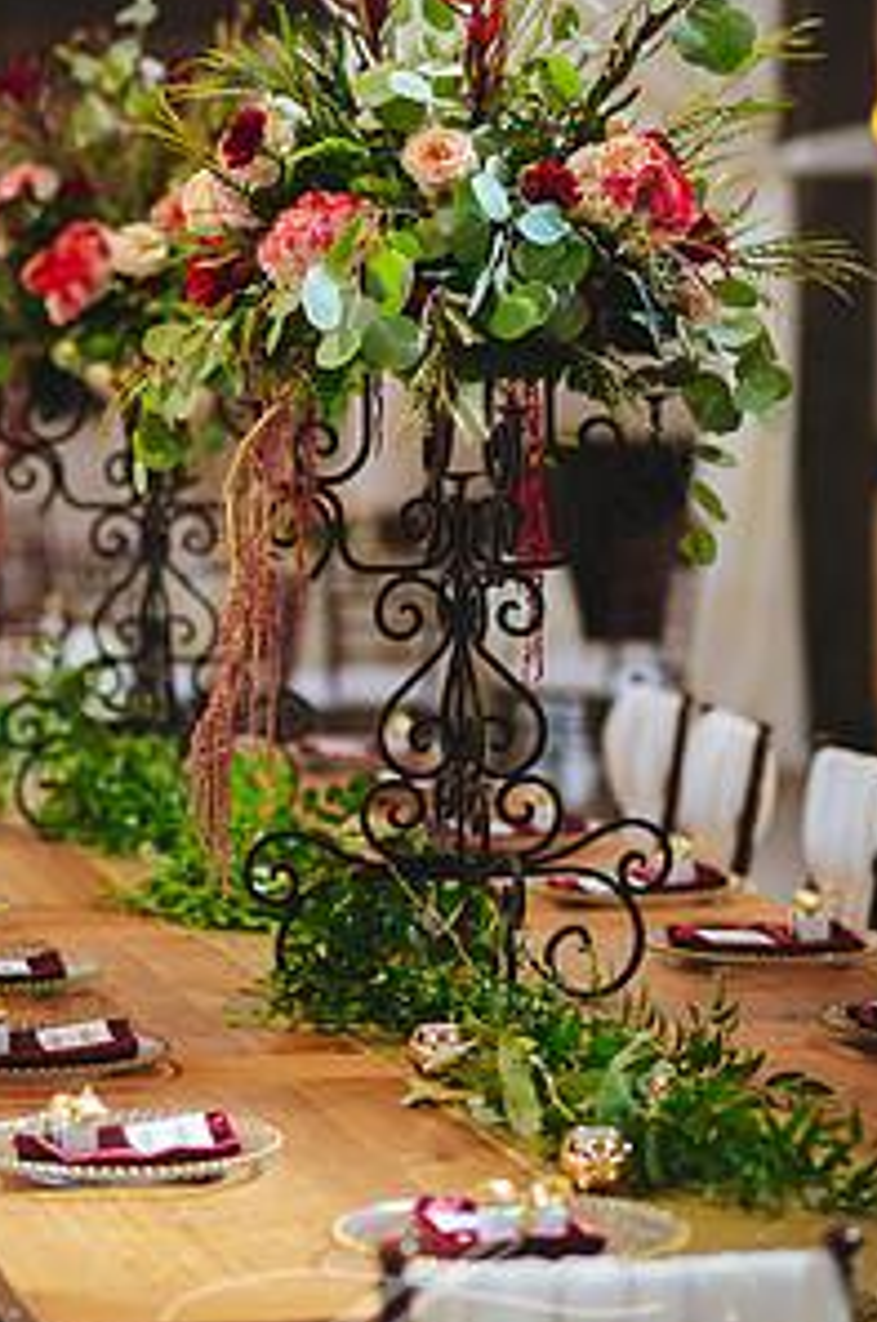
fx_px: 4730
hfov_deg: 10.6
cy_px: 543
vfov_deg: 15.9
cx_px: 390
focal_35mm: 129
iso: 1000
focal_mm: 85
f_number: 2
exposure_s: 1/200
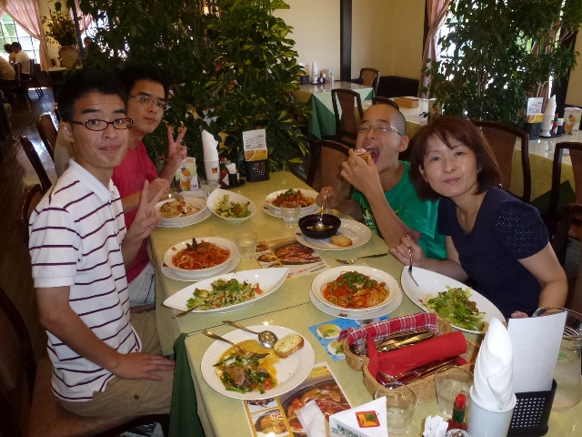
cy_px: 218
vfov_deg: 56.8
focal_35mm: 24
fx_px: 404
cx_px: 291
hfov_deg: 71.6
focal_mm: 4.3
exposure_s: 1/60
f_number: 3.3
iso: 250
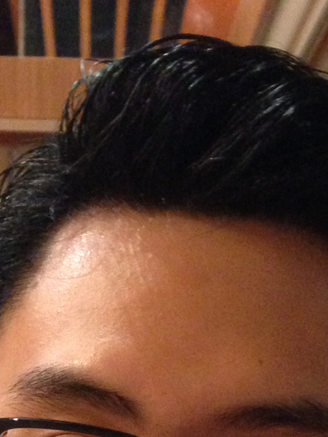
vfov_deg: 15.5
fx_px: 1427
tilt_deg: -6.8
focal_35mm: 113
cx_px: 158
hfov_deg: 13.1
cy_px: 728
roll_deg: -0.4
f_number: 2.4
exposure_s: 1/15
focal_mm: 4.12
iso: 500
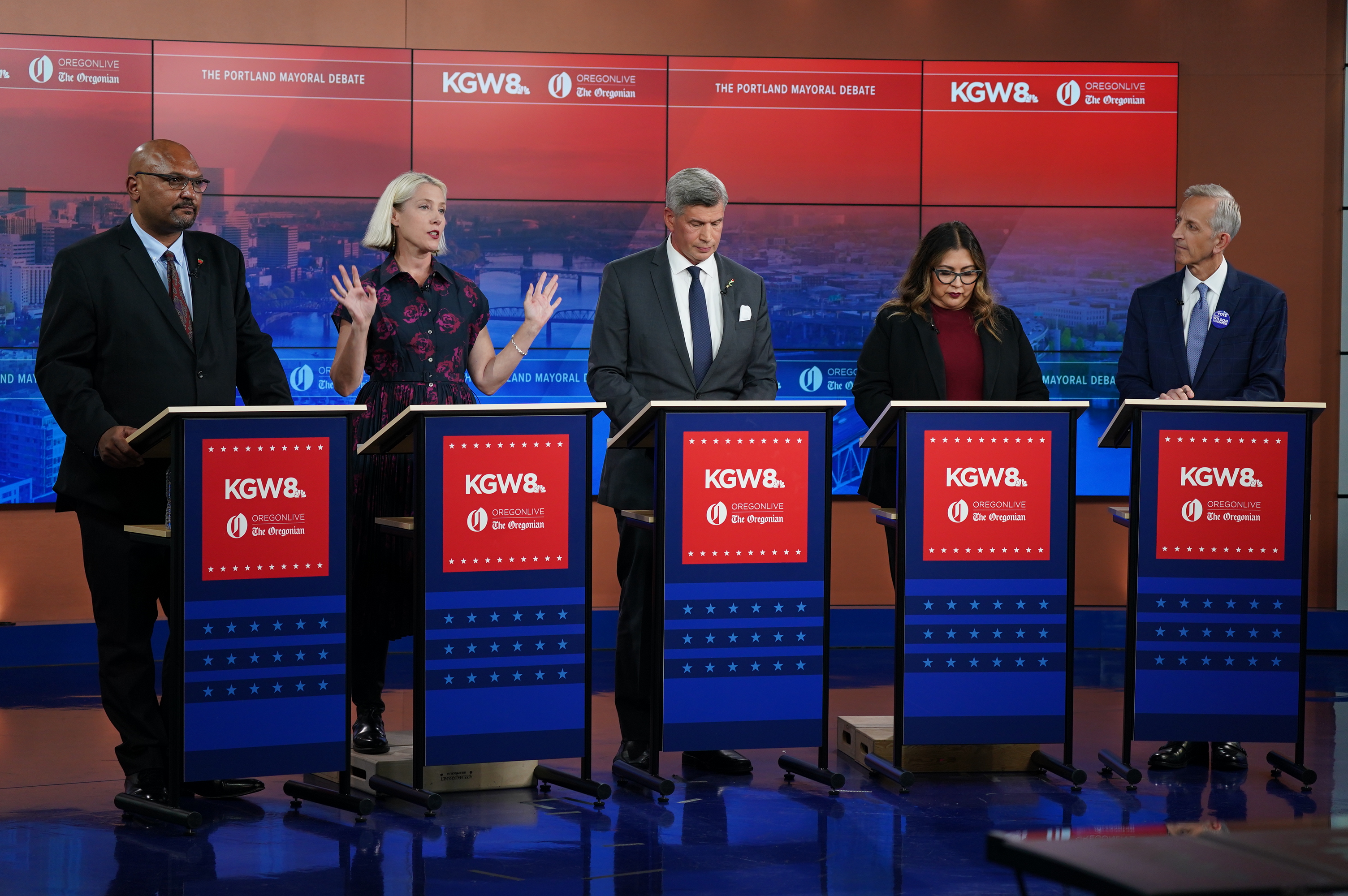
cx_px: 674
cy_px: 448
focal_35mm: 100
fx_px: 3741
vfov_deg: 13.7
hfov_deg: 20.4
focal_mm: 100
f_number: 5.6
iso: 1000
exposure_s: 1/100
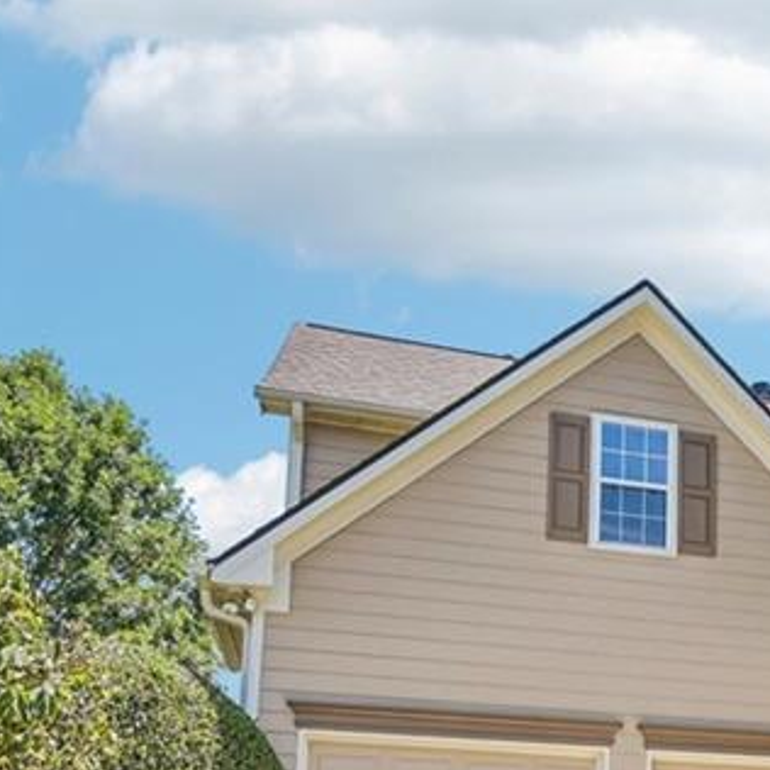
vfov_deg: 37.6
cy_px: 552
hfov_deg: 33.6
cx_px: 841
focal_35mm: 44
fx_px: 1107
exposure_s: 1/320
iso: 200
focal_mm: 16
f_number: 8
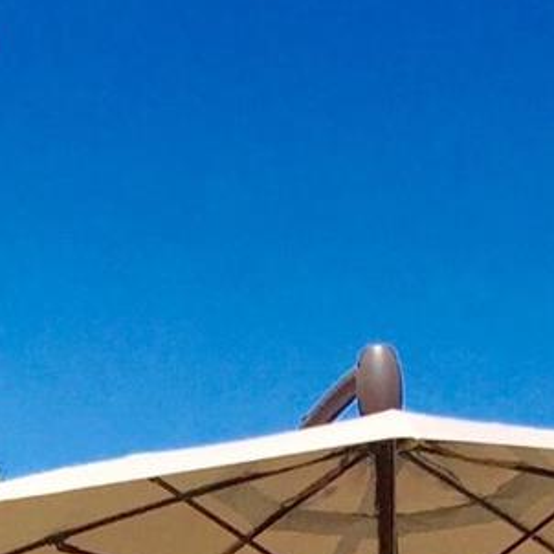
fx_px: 3078
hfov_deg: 10.3
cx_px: 451
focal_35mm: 170
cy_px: 1653
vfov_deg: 8.6
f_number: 2.2
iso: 32
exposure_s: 1/2326
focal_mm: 4.15
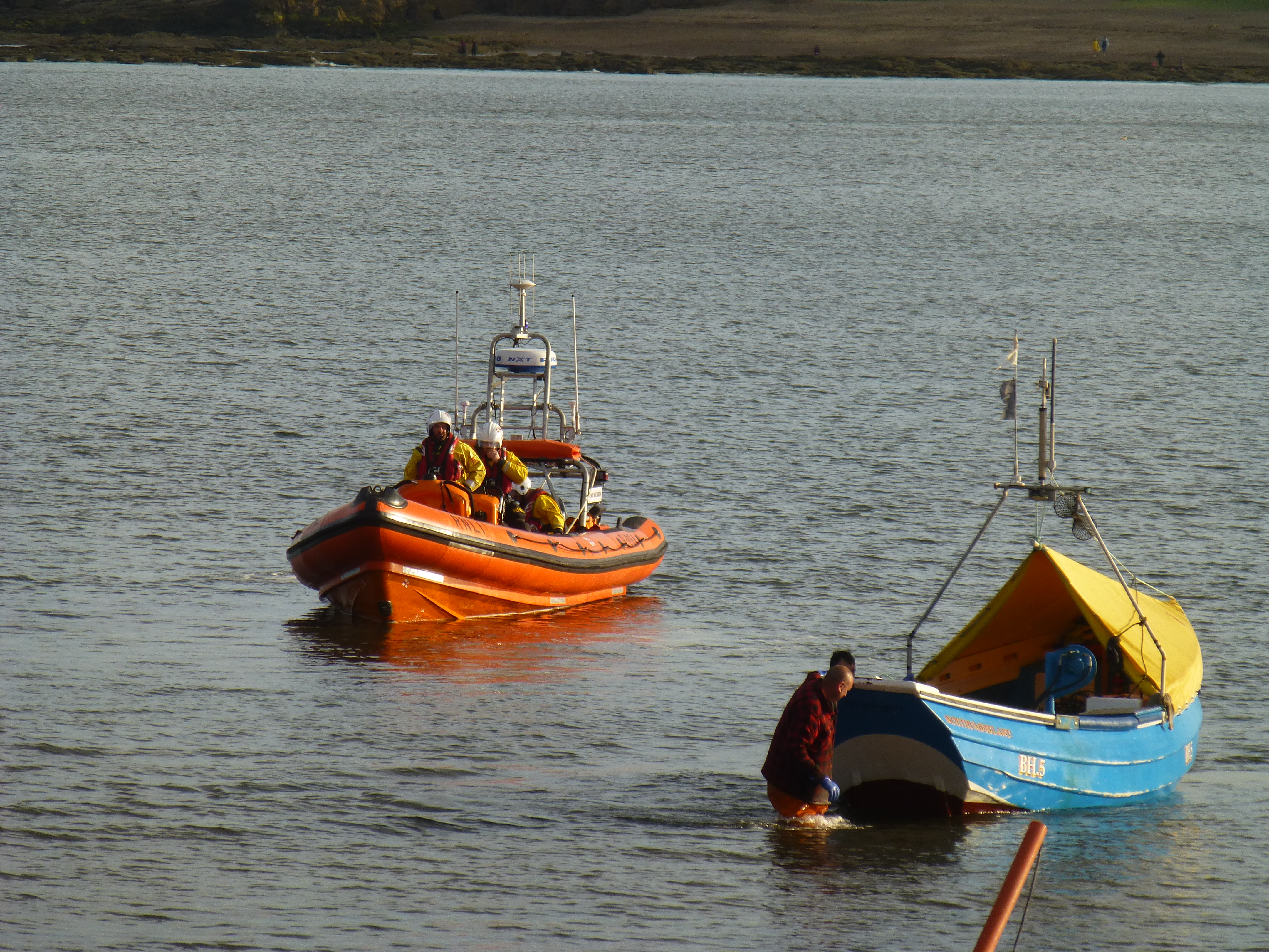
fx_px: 12318
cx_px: 634
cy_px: 476
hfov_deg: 5.9
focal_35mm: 336
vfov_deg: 4.4
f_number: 5.9
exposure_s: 1/250
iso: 100
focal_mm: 60
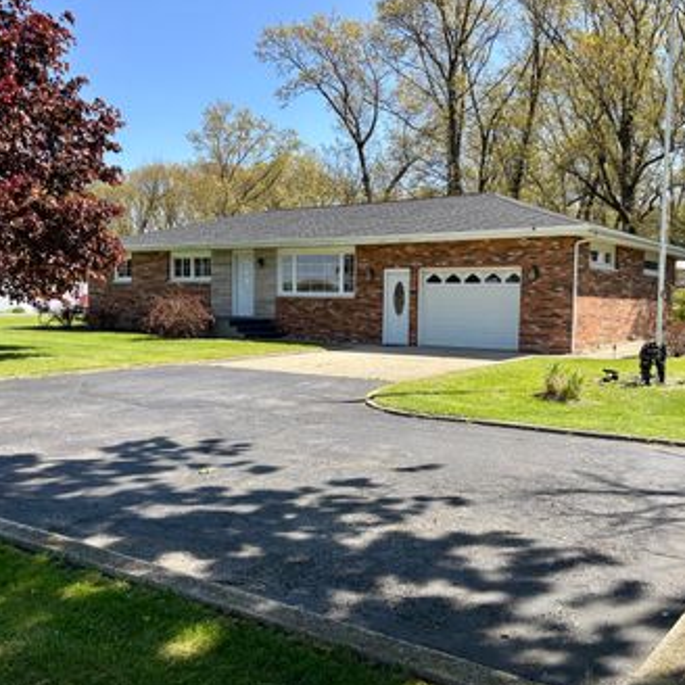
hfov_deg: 47.1
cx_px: 386
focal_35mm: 35
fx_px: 784
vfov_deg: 47.2
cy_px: 354
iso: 50
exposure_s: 1/1477
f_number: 1.6
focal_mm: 5.96
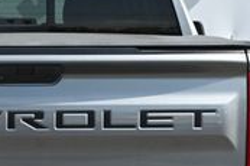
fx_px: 1497
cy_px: 126
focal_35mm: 216
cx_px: 19
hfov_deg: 9.5
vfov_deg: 6.3
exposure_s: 1/250
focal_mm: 39
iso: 220
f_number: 5.6
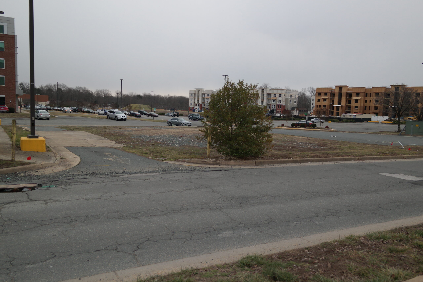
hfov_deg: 61.9
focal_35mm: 30
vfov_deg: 43.6
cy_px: 141
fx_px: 352
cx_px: 212
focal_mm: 20
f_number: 3.5
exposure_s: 1/60
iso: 200
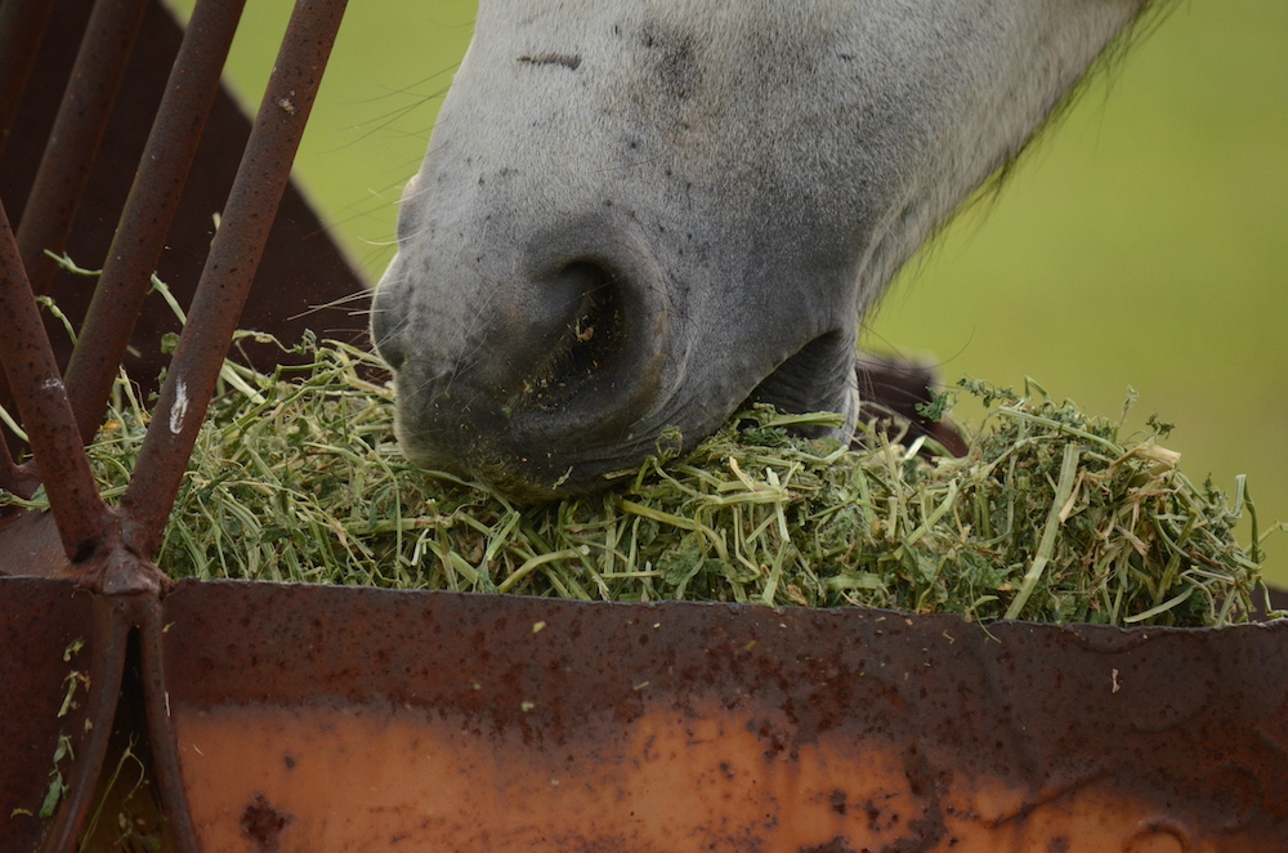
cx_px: 644
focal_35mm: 360
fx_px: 12851
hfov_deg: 5.7
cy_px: 426
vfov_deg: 3.8
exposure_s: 1/2500
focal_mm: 240
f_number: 5.3
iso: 1600
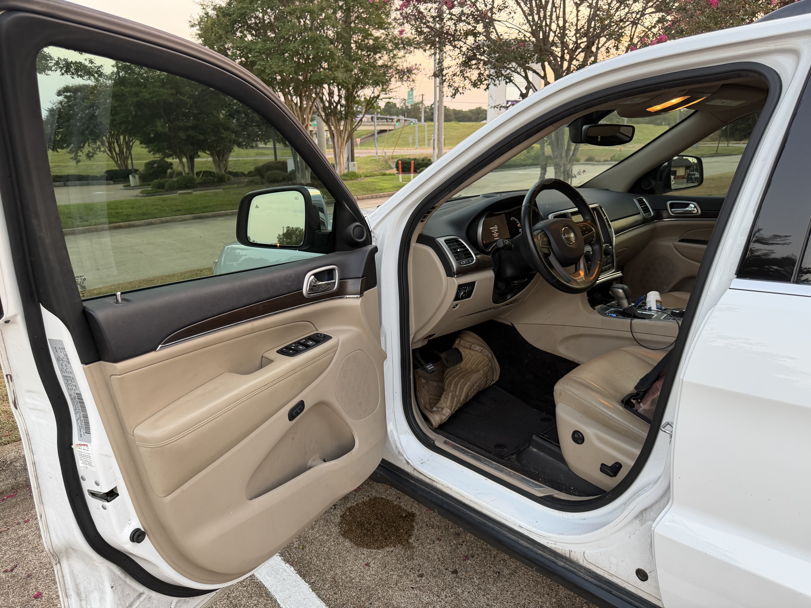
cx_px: 406
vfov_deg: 56.8
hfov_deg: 71.6
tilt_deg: -15.1
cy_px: 304
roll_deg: +2.3
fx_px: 562
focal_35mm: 24
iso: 200
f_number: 1.78
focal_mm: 6.76
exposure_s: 1/108
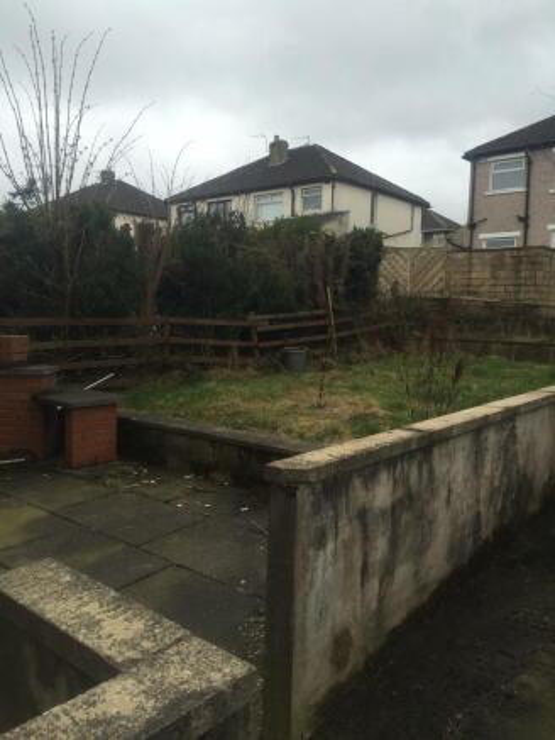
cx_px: 278
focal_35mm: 29
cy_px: 370
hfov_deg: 48.2
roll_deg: -0.7
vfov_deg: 61.6
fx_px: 620
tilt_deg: -5.3
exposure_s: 1/805
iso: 32
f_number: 2.2
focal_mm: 4.15
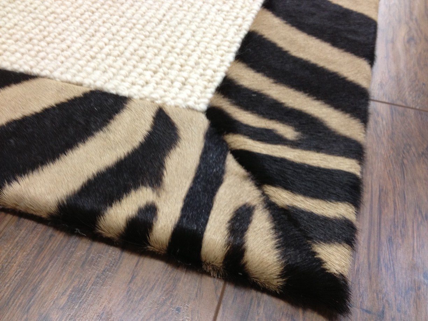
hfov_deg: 52.6
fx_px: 433
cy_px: 160
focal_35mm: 35
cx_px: 214
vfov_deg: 40.7
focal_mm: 4.28
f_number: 2.4
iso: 125
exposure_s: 1/20
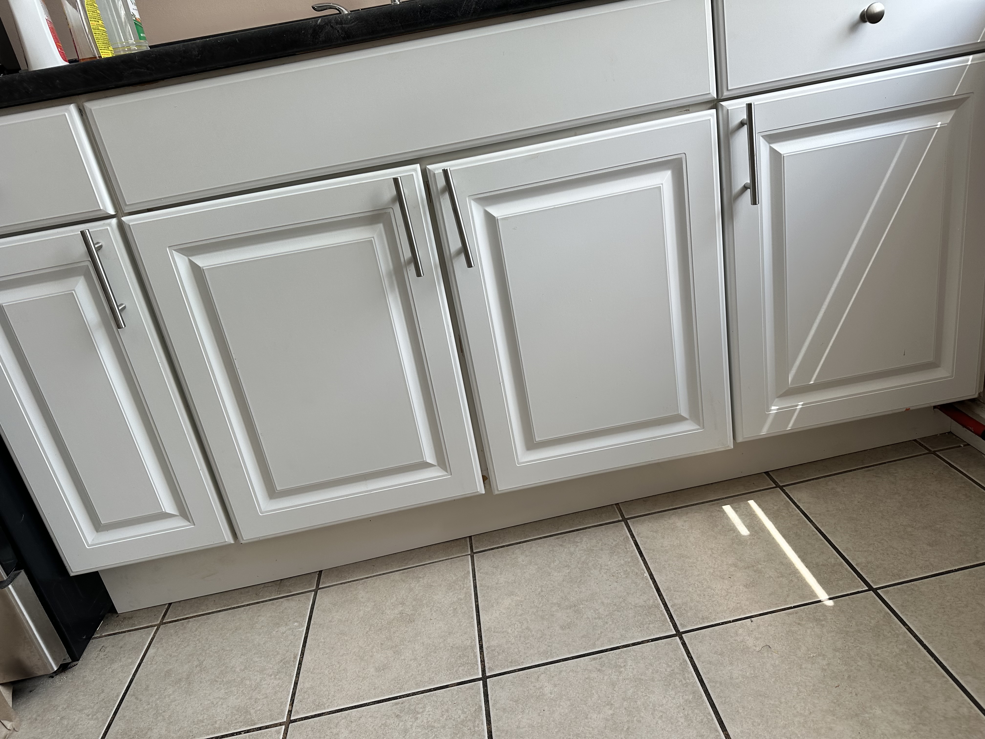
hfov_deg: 71.6
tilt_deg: -20.5
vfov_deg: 56.8
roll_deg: +9.4
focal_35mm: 24
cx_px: 492
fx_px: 683
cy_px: 370
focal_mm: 6.86
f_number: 1.78
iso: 64
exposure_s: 1/218
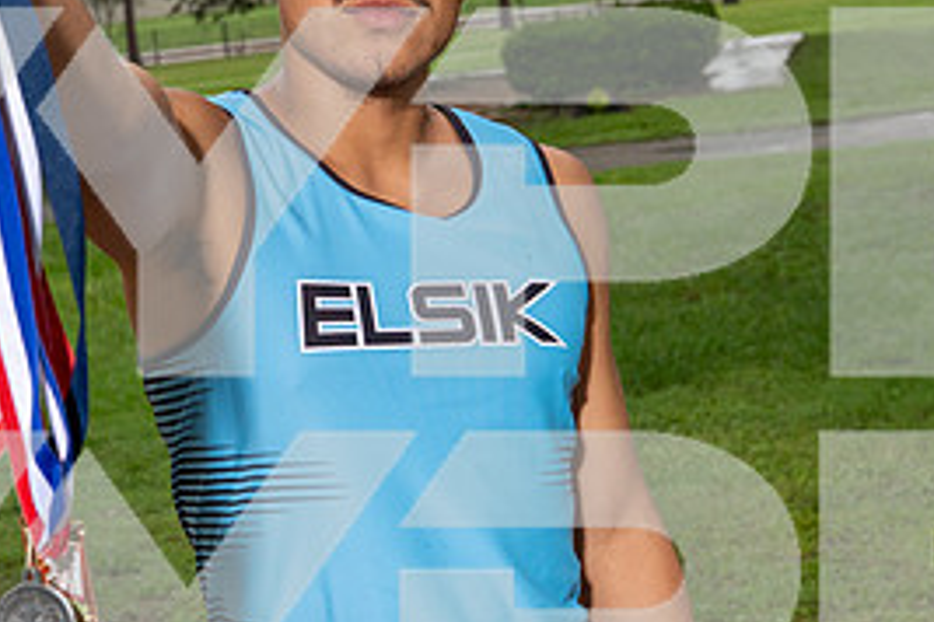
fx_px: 2309
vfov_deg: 15.3
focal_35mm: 89
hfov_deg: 22.8
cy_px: 191
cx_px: 300
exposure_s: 1/250
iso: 500
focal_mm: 39
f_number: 6.3
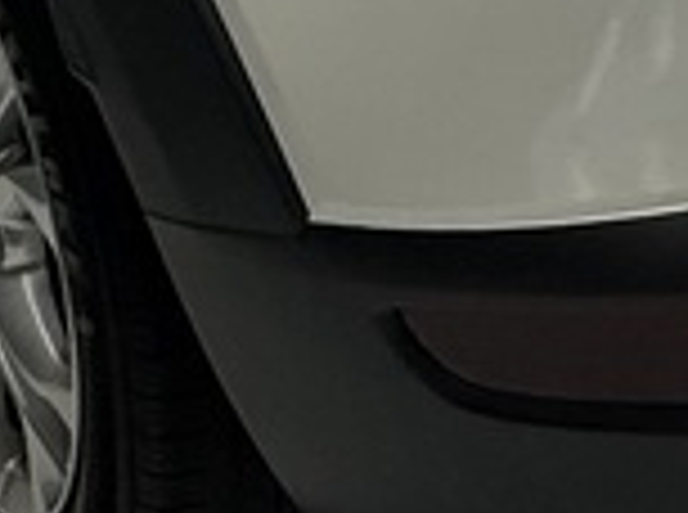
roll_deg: +0.2
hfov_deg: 20.0
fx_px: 1864
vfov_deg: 13.0
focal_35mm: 94
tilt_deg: -11.7
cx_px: 746
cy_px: -598
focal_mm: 2.22
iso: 200
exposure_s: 1/100
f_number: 2.2
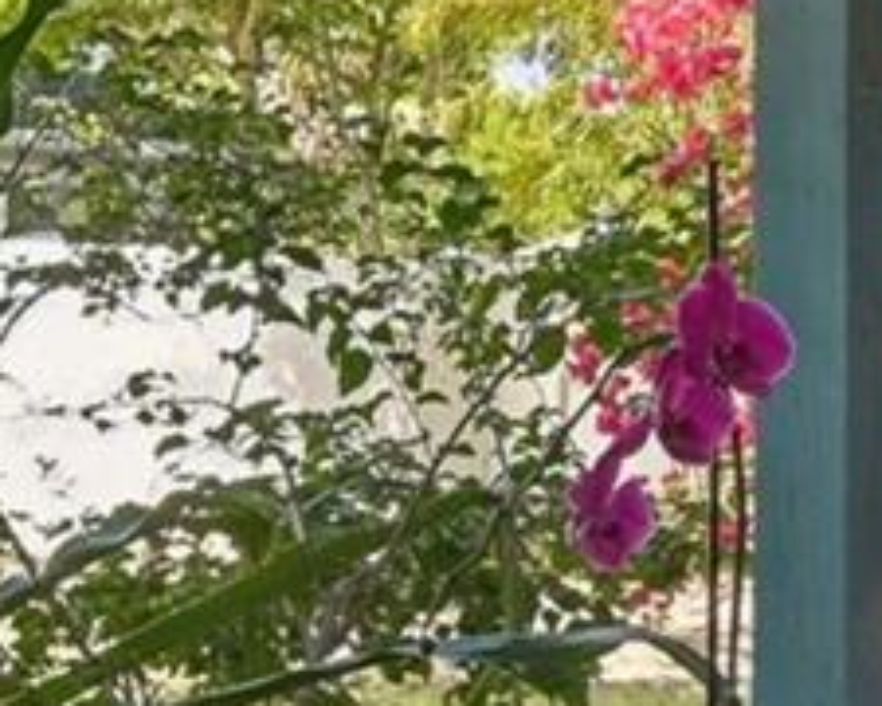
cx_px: 862
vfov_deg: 15.4
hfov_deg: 18.7
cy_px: 378
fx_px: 2610
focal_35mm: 100
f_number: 8
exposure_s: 1/160
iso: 400
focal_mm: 15
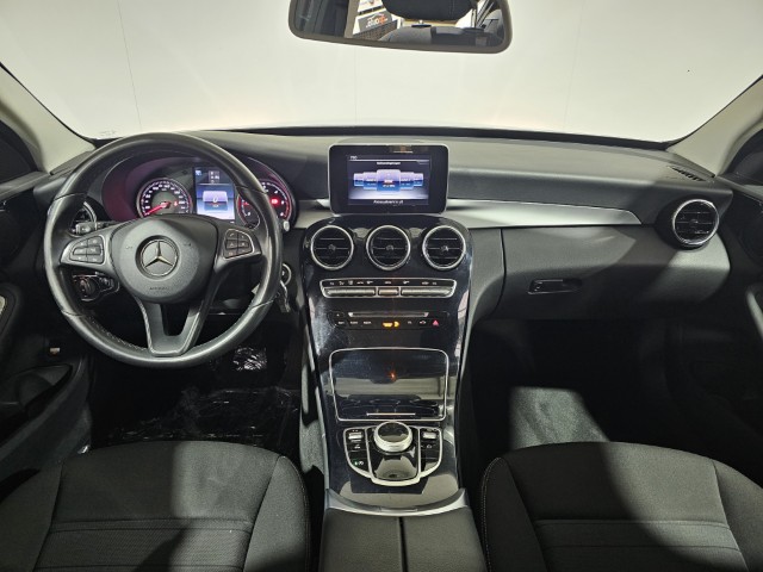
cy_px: 286
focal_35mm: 23
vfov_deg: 58.9
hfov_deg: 73.9
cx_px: 382
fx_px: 507
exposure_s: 1/32.4
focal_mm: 6.3
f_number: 1.7
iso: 500
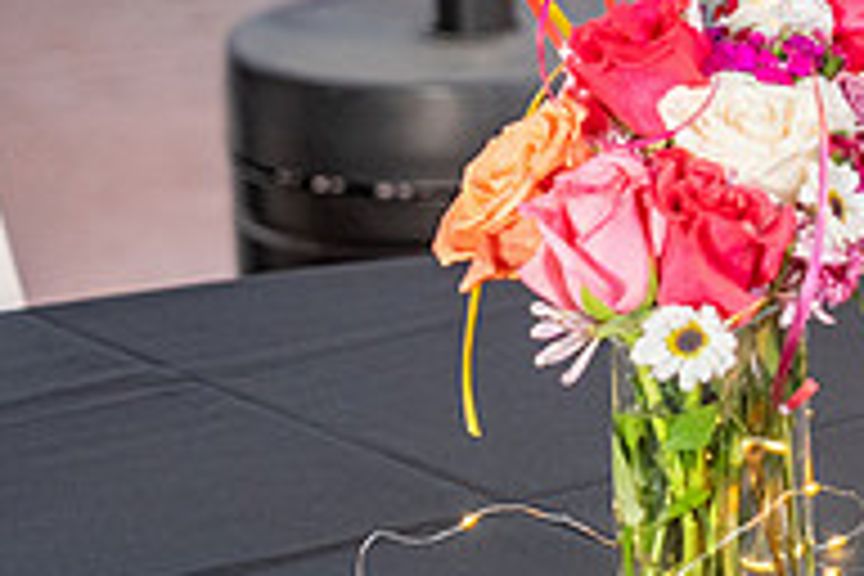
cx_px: 1143
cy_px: 200
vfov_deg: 6.4
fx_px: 5136
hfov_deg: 9.4
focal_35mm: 214
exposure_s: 1/160
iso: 640
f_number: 4
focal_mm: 71
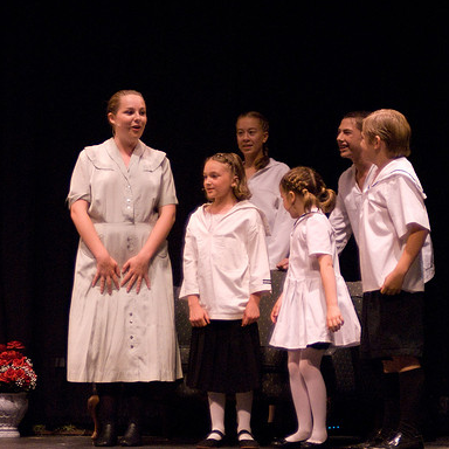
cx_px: 168
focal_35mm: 131
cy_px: 224
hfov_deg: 13.3
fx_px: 1922
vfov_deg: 13.3
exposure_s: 1/250
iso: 1600
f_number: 2.8
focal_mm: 68
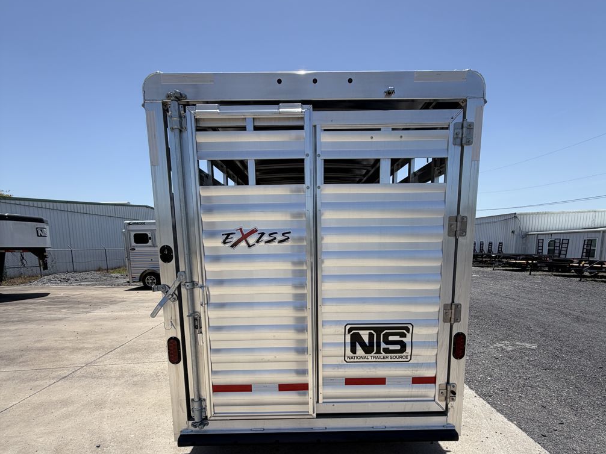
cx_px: 308
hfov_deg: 84.7
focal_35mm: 19
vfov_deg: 67.1
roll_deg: +0.4
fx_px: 333
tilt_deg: -8.6
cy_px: 297
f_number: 2.2
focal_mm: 2.22
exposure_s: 1/789
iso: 20
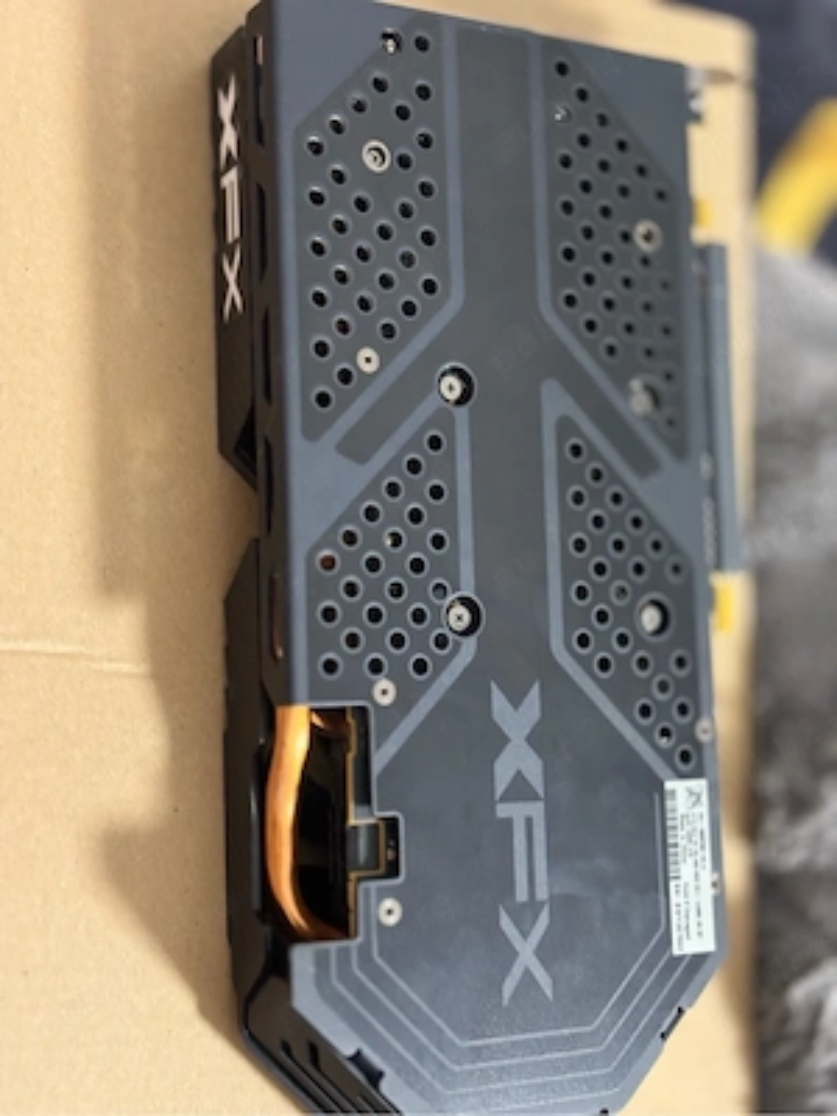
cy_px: 558
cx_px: 418
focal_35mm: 52
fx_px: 1676
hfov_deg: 28.0
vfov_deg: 36.8
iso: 400
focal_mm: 5.96
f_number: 1.6
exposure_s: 1/20
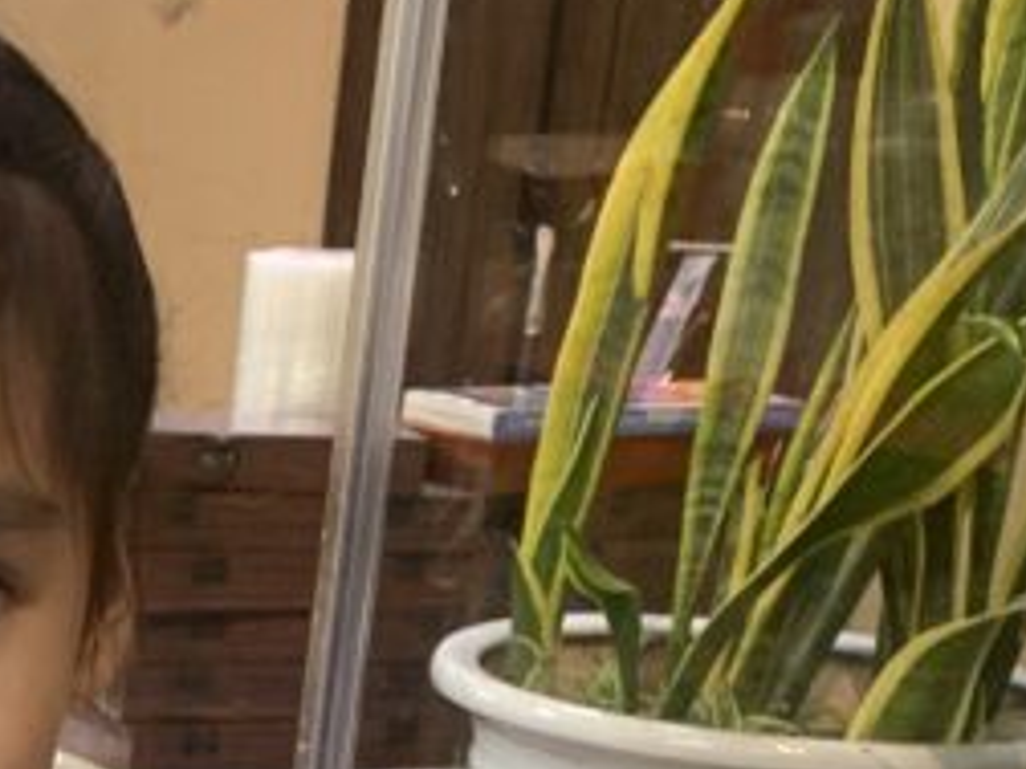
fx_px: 3053
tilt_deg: -23.6
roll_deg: -2.0
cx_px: -411
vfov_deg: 13.0
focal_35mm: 103
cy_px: 1367
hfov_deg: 17.5
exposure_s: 1/50
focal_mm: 4.25
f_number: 1.8
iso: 100
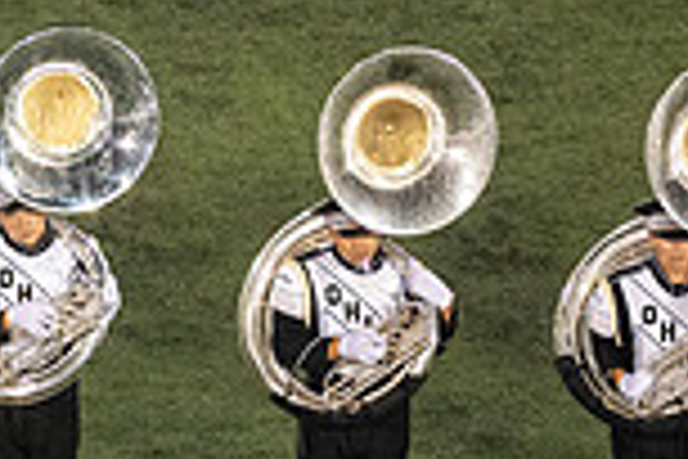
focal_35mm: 1140
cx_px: 76
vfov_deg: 1.2
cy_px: 864
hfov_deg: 1.8
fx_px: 21785
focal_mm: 300
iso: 6400
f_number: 2.8
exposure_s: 1/2500
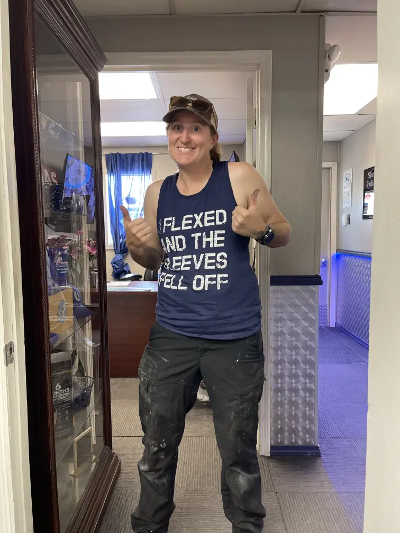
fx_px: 401
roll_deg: +1.5
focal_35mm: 26
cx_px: 200
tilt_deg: -2.0
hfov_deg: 53.1
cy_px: 266
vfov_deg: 67.3
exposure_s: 1/60
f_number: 1.6
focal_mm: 5.1
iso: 160
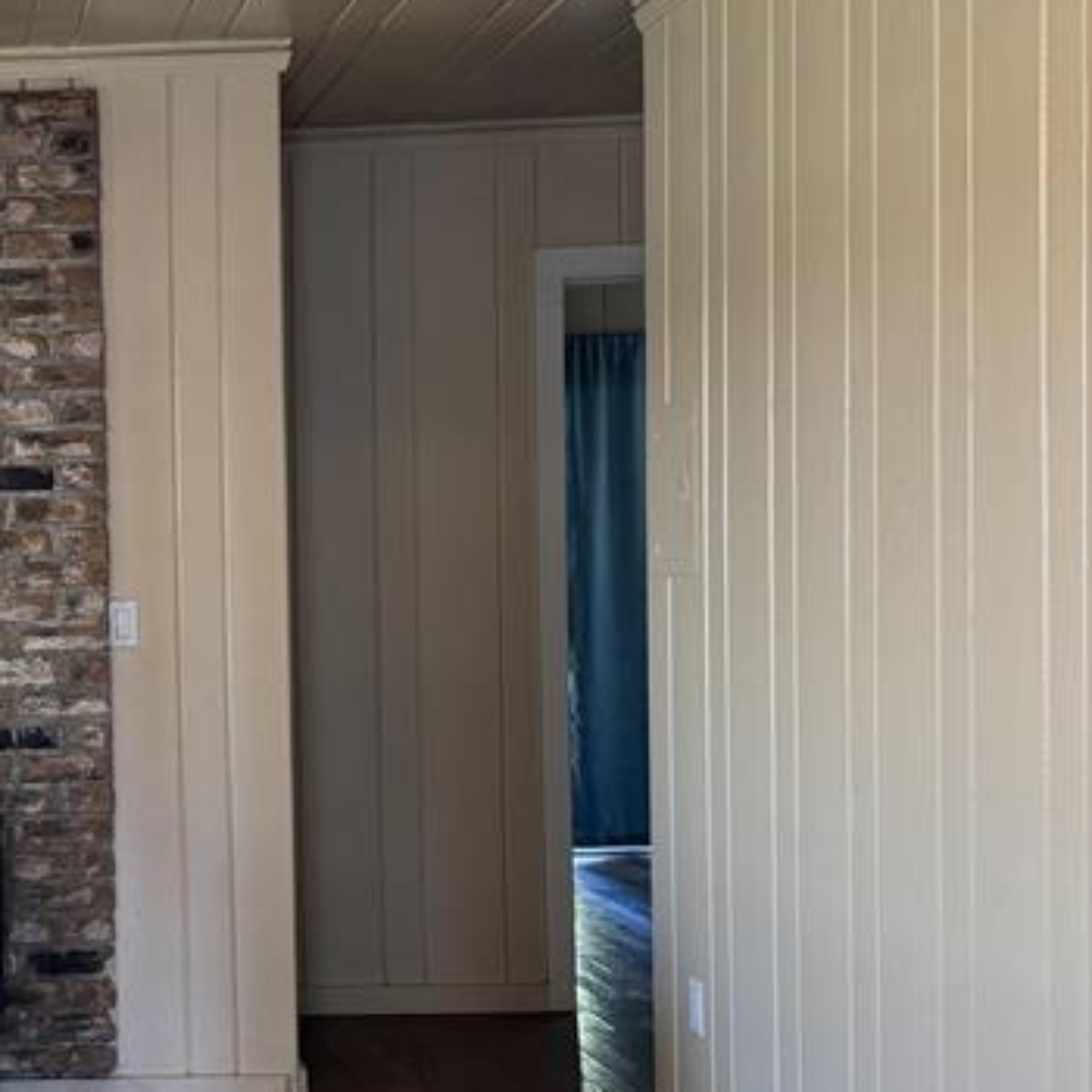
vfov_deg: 27.7
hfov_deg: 25.7
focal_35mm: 62
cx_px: -109
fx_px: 2213
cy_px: 633
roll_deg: +1.2
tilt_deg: -1.8
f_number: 1.78
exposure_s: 1/60
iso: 250
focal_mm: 6.76
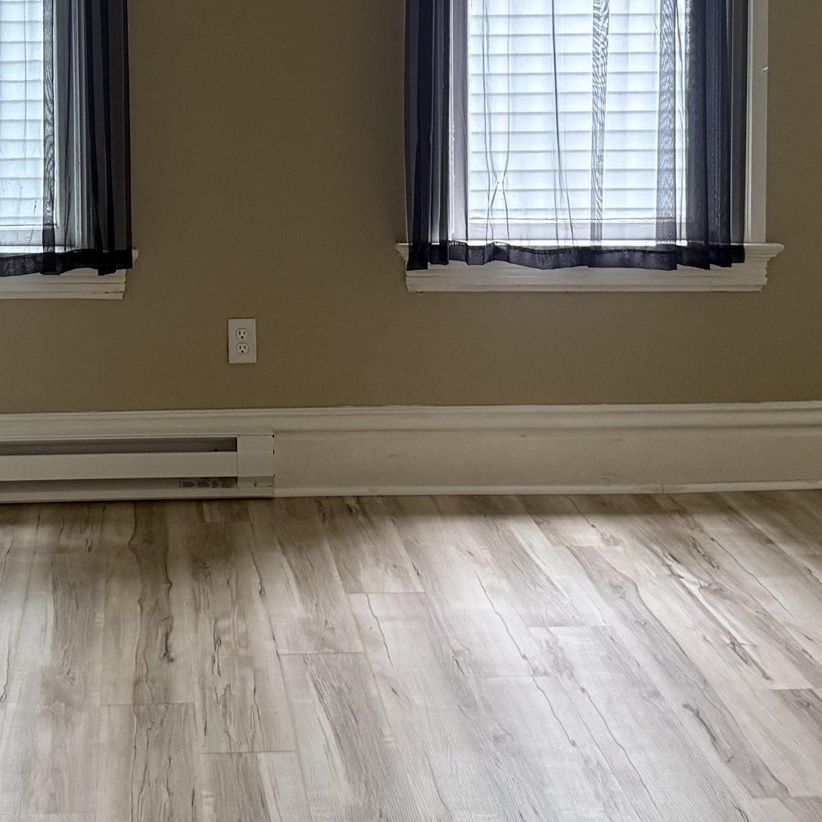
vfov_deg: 27.5
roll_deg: -0.2
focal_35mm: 60
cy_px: 70
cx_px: 189
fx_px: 1612
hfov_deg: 28.1
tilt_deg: -2.7
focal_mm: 6.76
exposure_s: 1/60
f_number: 1.78
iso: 320
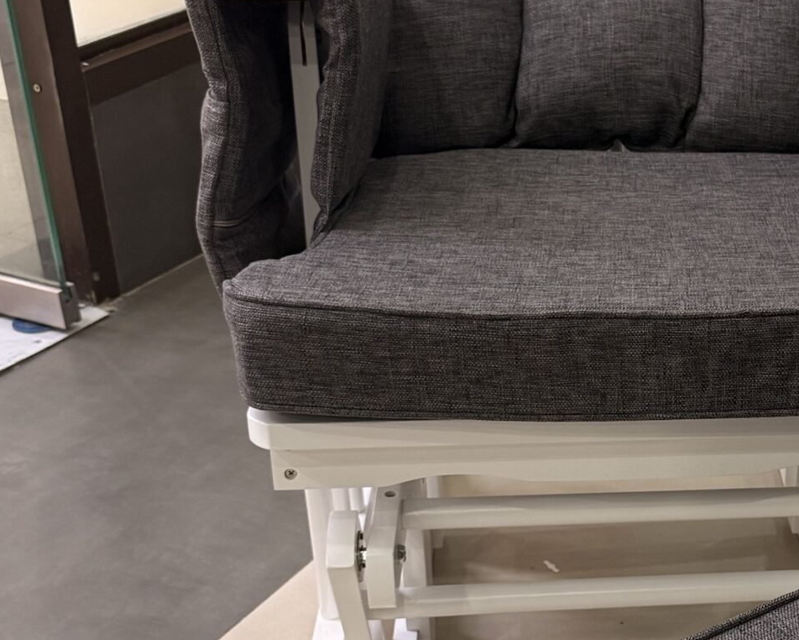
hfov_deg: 28.5
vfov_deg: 24.1
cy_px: 409
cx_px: 763
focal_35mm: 63
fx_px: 1490
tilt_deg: -29.1
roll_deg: -3.1
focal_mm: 6.76
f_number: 1.78
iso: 200
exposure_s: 1/100
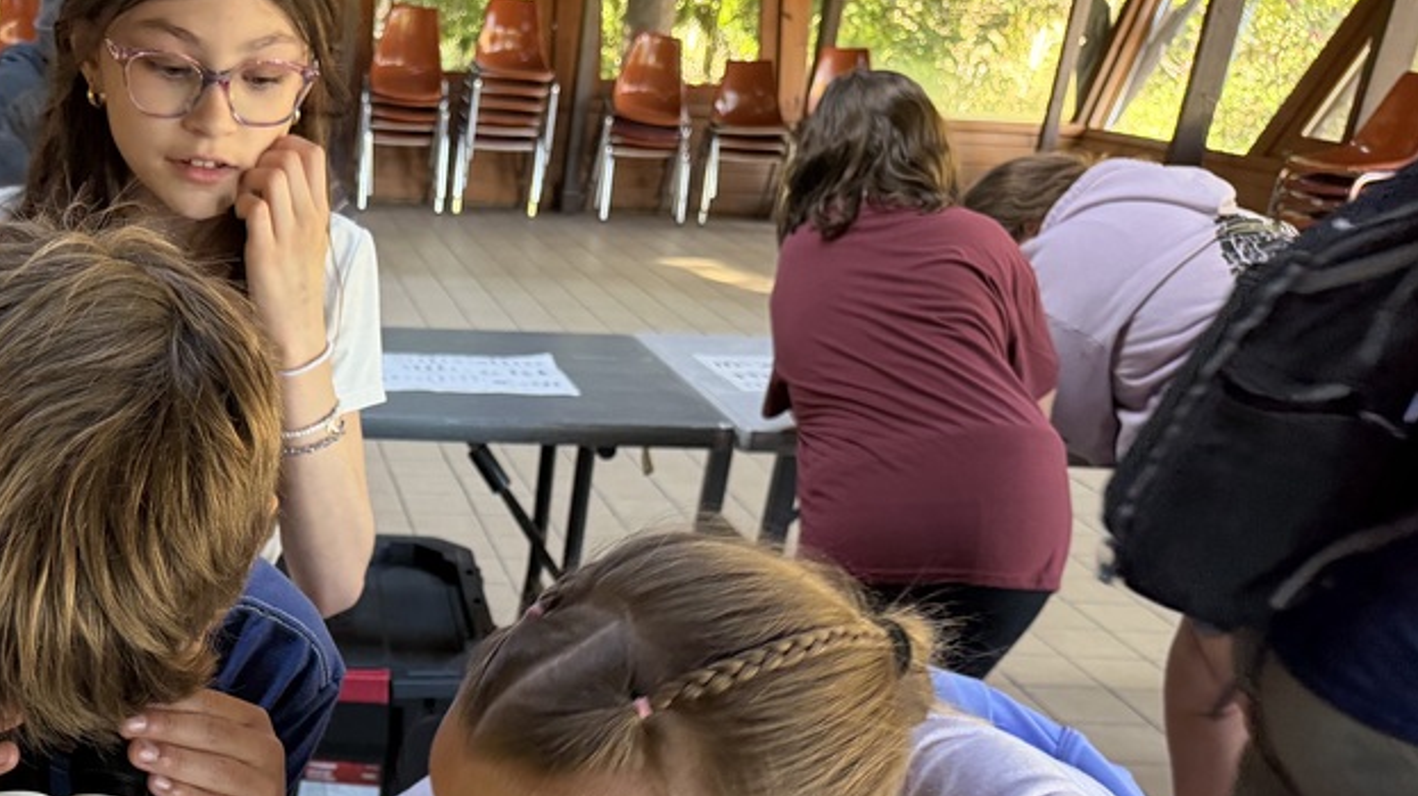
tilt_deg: -26.1
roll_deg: -3.0
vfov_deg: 26.3
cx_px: 266
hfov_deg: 44.8
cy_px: 789
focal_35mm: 43
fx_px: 1616
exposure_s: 1/60
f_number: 1.78
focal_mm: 6.76
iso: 320
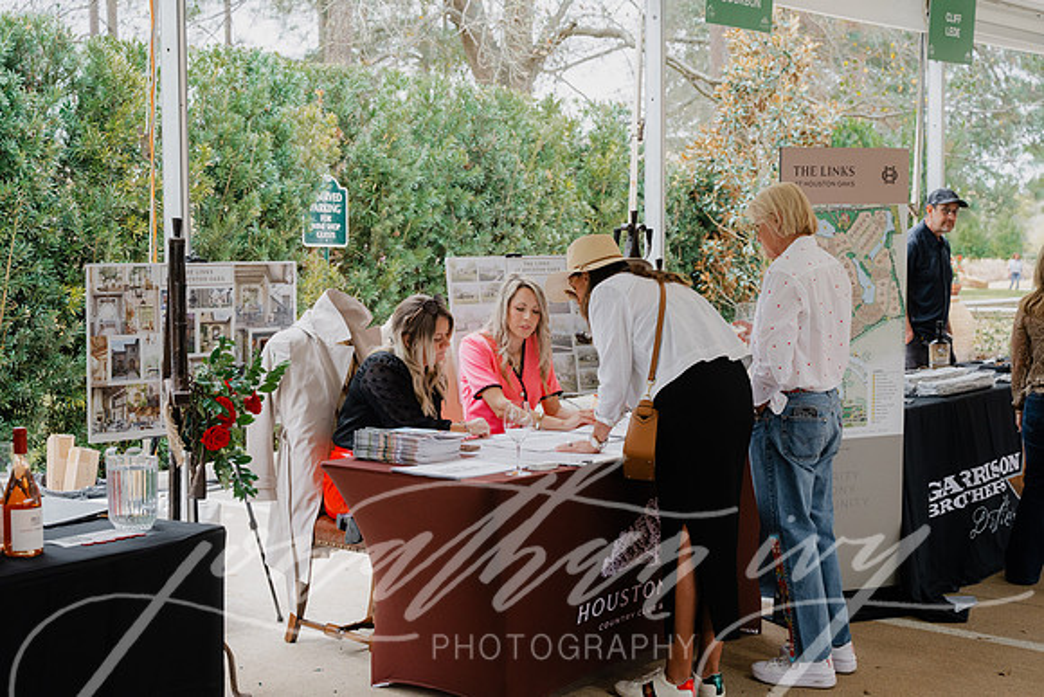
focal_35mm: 56
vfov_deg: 24.2
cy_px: 348
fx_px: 1624
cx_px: 522
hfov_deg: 35.6
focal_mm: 56
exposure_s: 1/320
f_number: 5.6
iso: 800
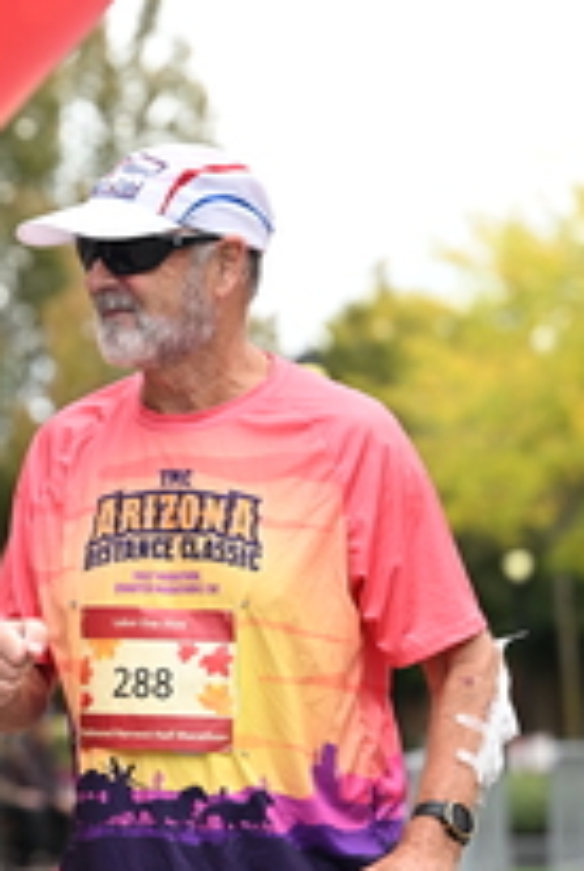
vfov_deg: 9.5
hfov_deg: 6.3
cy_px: 402
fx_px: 5238
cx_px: -99
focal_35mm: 216
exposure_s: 1/2000
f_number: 2.8
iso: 640
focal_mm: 81
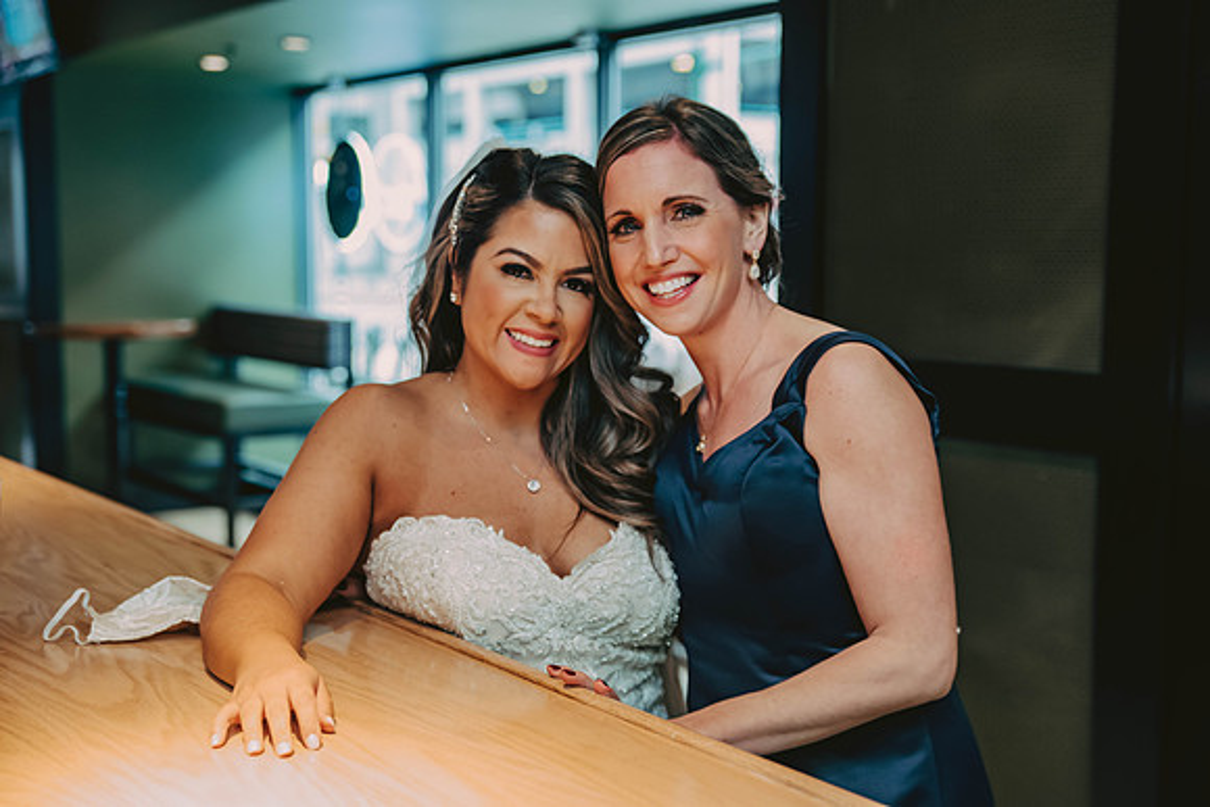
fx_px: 1748
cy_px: 404
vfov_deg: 26.0
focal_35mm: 52
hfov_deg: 38.2
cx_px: 605
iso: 1250
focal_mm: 52
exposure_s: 1/80
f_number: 3.2
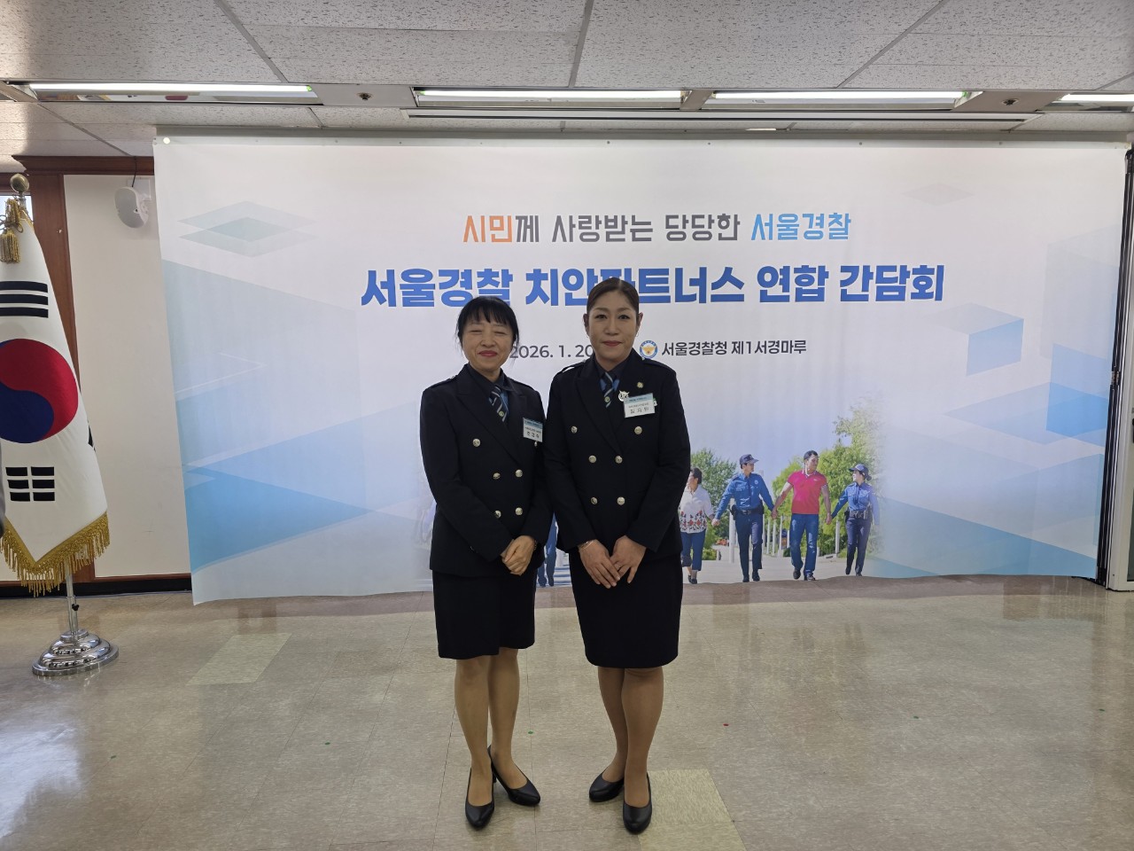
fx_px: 753
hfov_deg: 73.9
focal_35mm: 23
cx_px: 567
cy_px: 426
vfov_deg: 58.9
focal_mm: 6.3
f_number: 1.7
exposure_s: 1/120
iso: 80
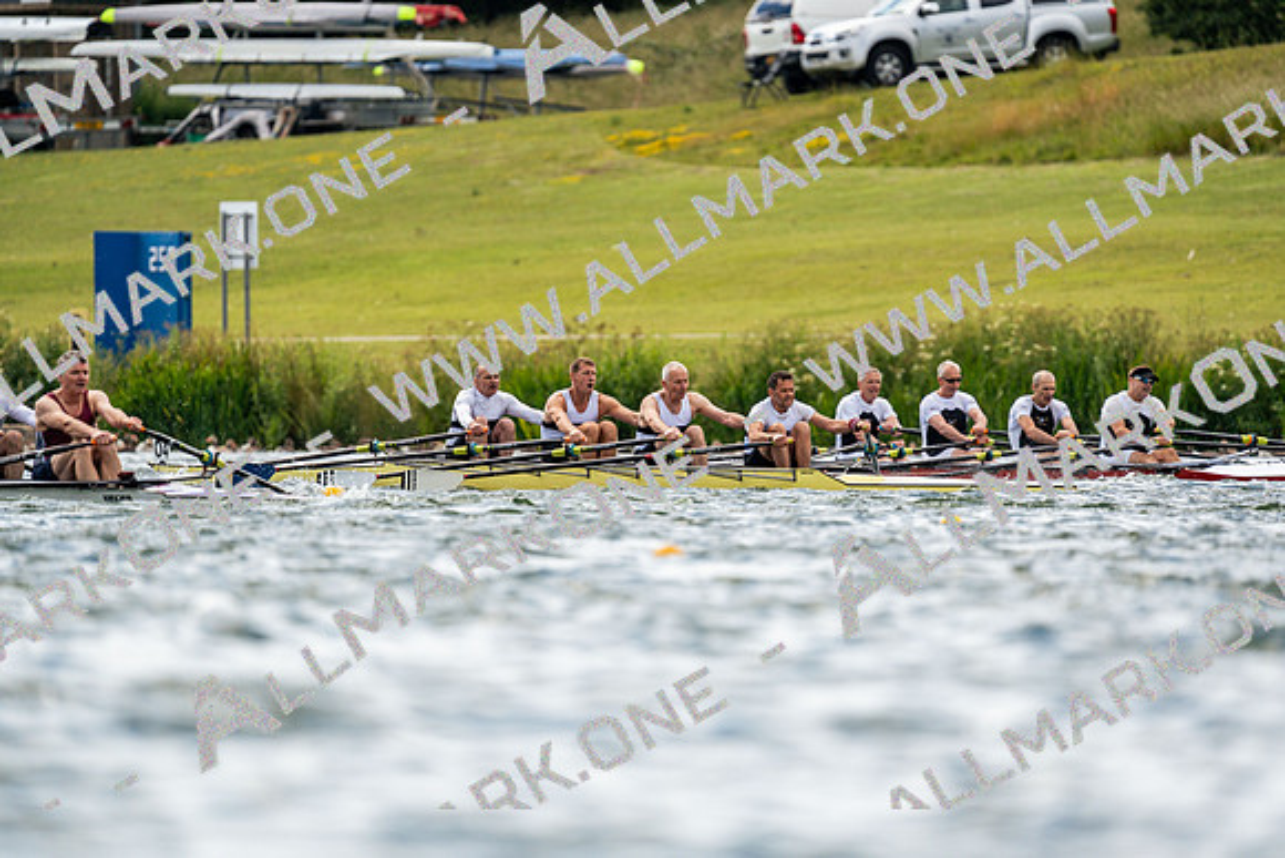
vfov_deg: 2.3
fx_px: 21421
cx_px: 642
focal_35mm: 600
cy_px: 429
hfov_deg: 3.4
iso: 320
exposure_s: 1/2000
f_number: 6.3
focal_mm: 600
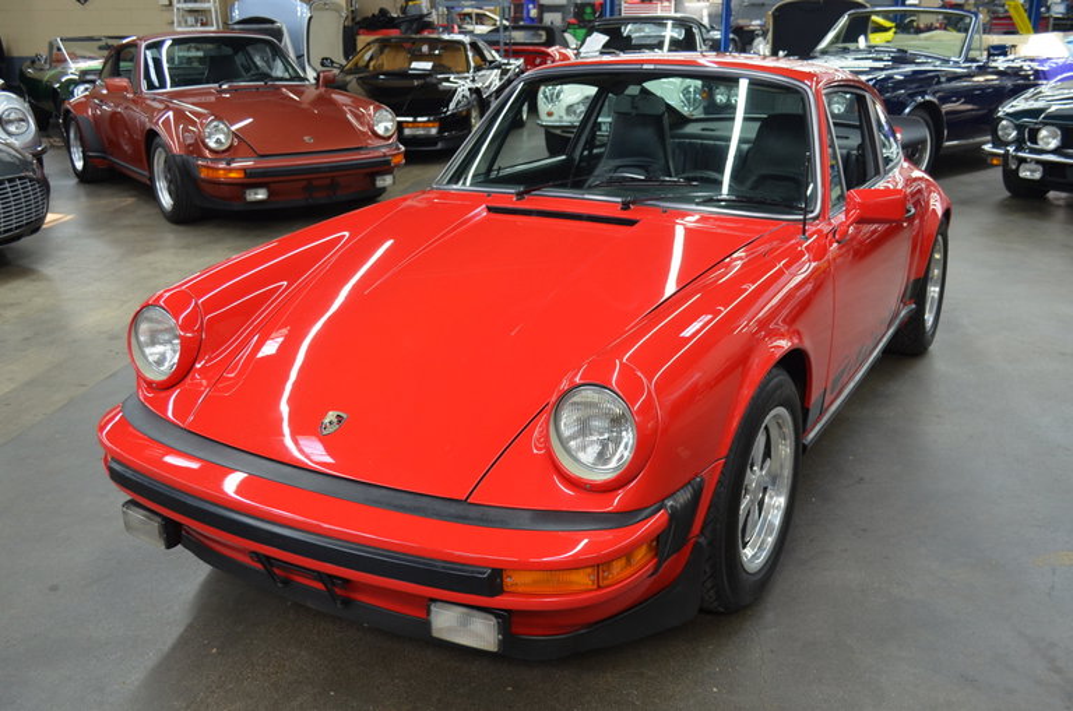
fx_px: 982
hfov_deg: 57.3
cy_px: 356
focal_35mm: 33
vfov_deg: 39.8
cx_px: 536
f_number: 4
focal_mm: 22
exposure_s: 1/60
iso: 640
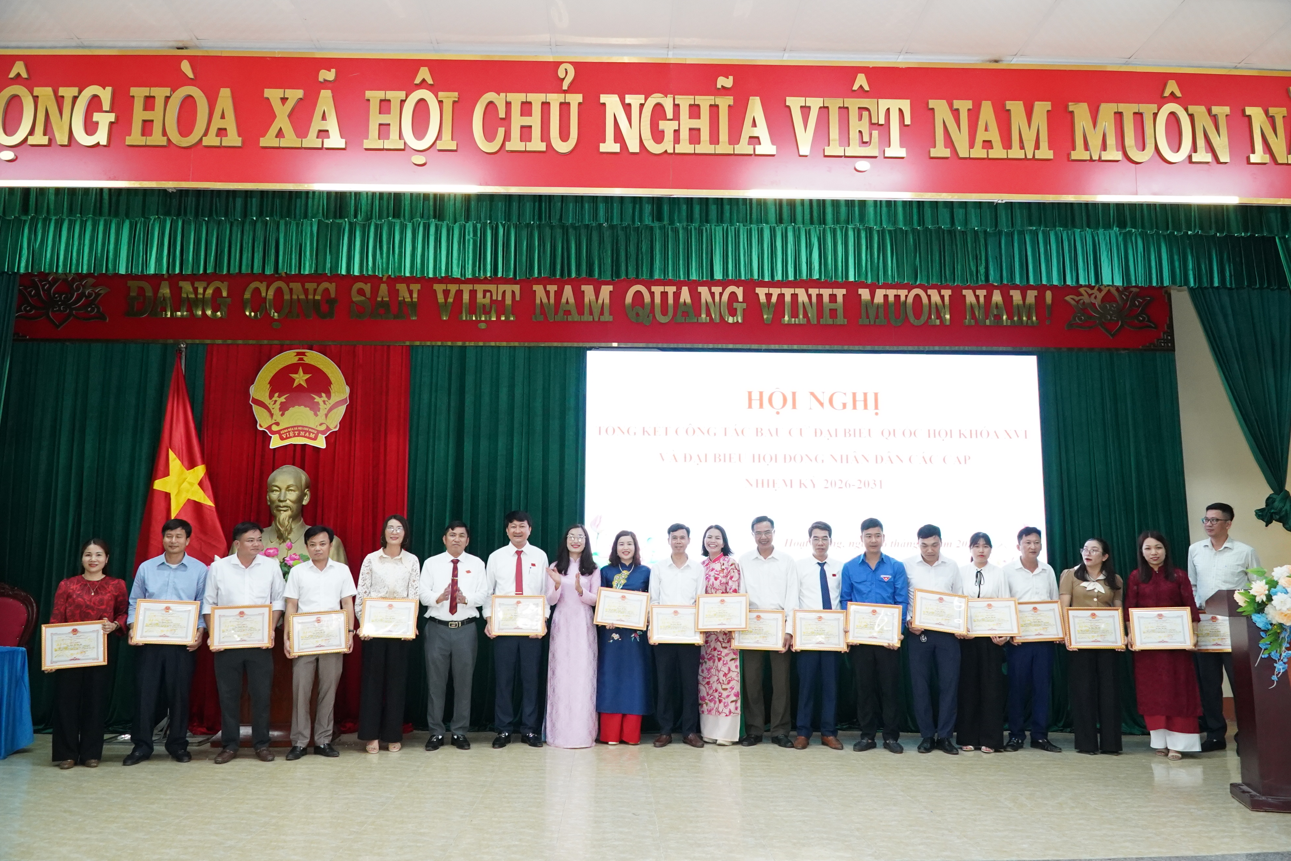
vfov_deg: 47.9
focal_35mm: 27
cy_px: 430
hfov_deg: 67.4
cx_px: 646
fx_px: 968
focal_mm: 18
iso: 4000
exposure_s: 1/100
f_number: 6.3
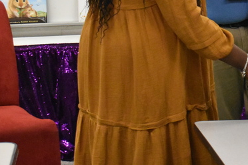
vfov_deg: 8.7
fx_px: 1081
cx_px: 303
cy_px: 26
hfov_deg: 12.7
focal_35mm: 157
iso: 6400
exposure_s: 1/200
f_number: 7.1
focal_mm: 38
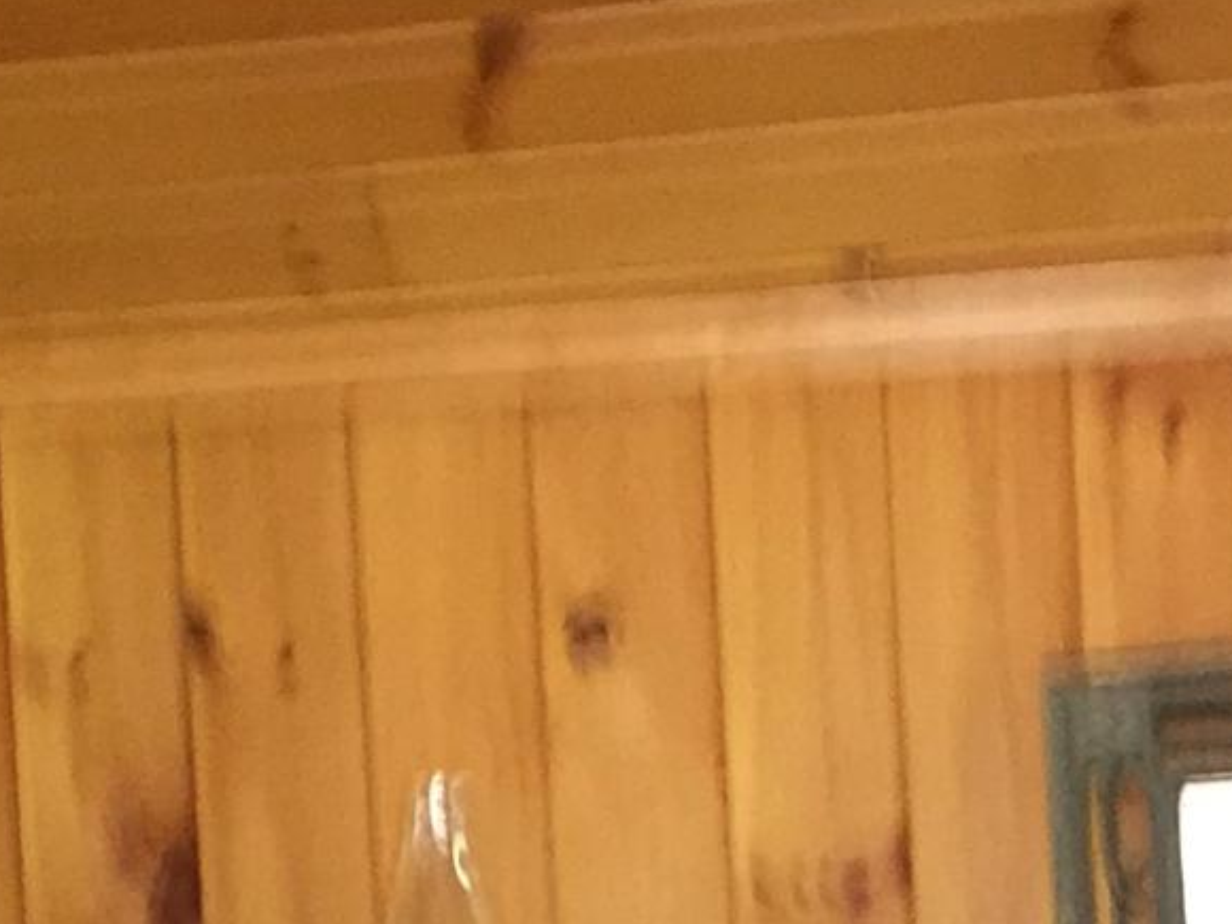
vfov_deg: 9.1
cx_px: 845
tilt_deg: -4.7
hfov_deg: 13.1
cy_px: 2024
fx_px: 5339
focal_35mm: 150
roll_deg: +3.2
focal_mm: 4.15
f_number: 2.2
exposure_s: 1/15
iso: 250
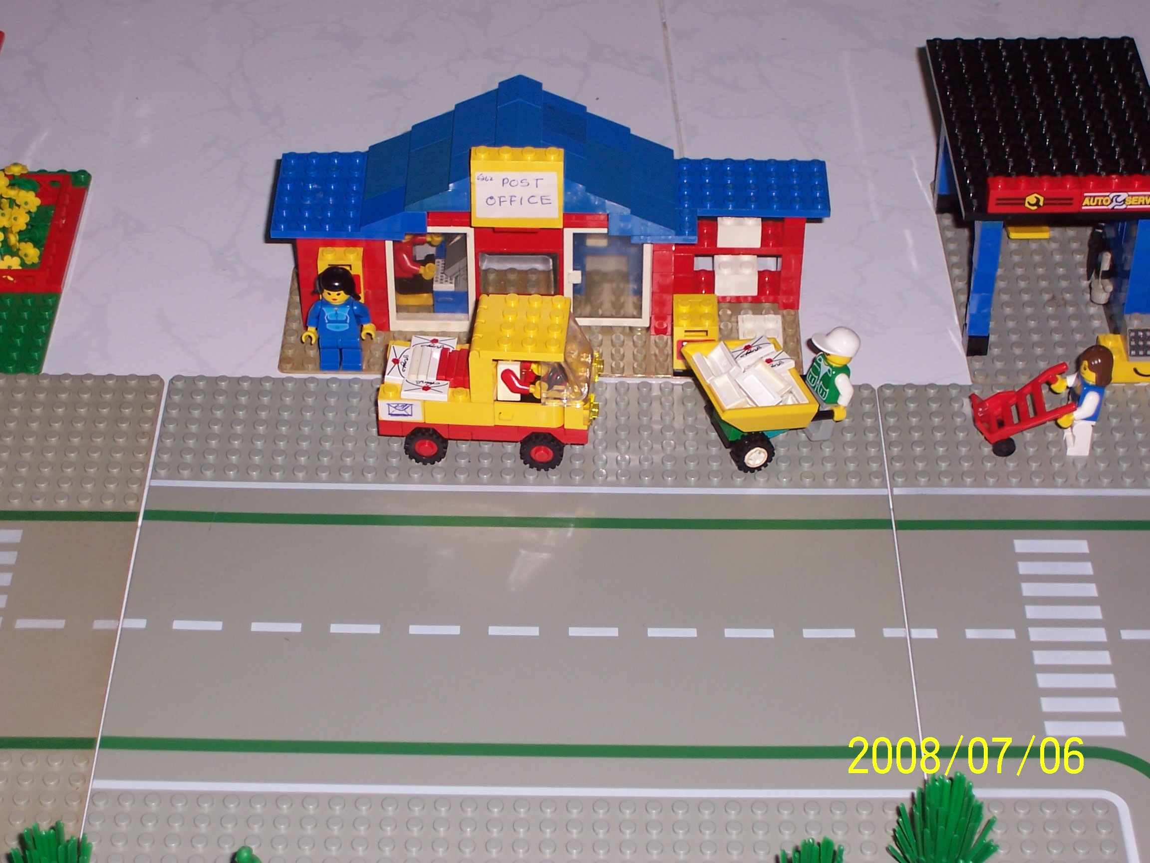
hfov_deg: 23.8
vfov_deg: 18.0
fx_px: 2724
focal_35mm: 82
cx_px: 575
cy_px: 432
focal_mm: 13.5
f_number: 4.1
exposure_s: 1/90
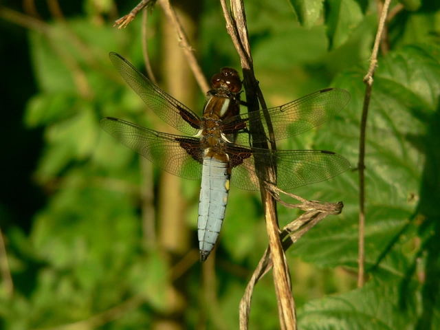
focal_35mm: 141
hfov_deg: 14.0
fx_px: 1792
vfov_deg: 10.5
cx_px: 220
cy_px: 165
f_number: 4
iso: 80
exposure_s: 1/320
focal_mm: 23.5
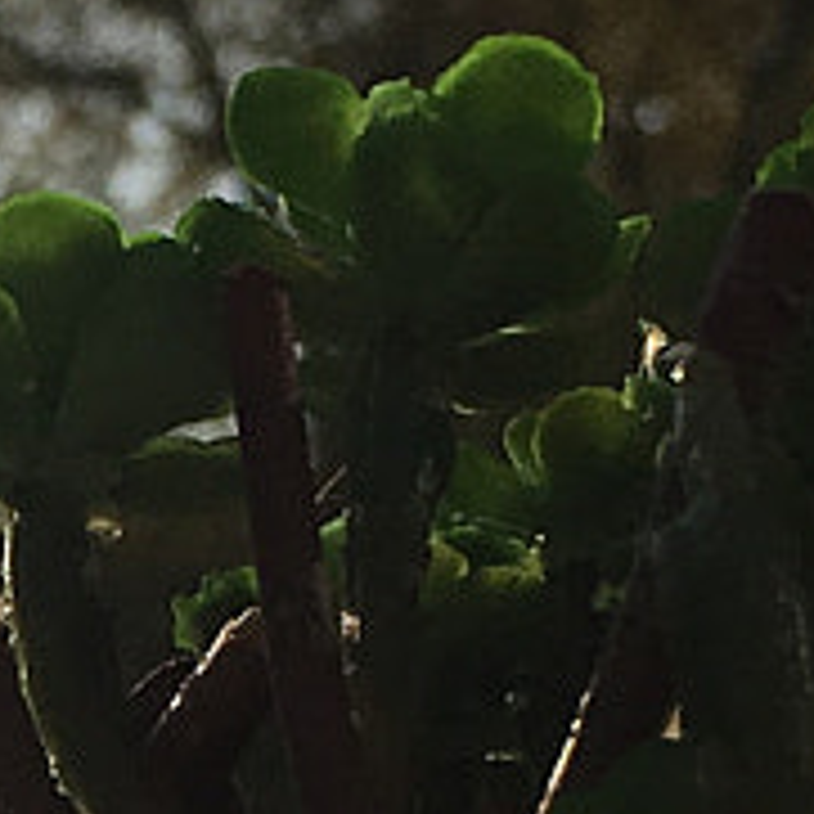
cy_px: 1502
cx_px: -634
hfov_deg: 7.5
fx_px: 6013
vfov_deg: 7.5
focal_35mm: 226
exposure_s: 1/3663
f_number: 2.2
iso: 25
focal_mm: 4.15
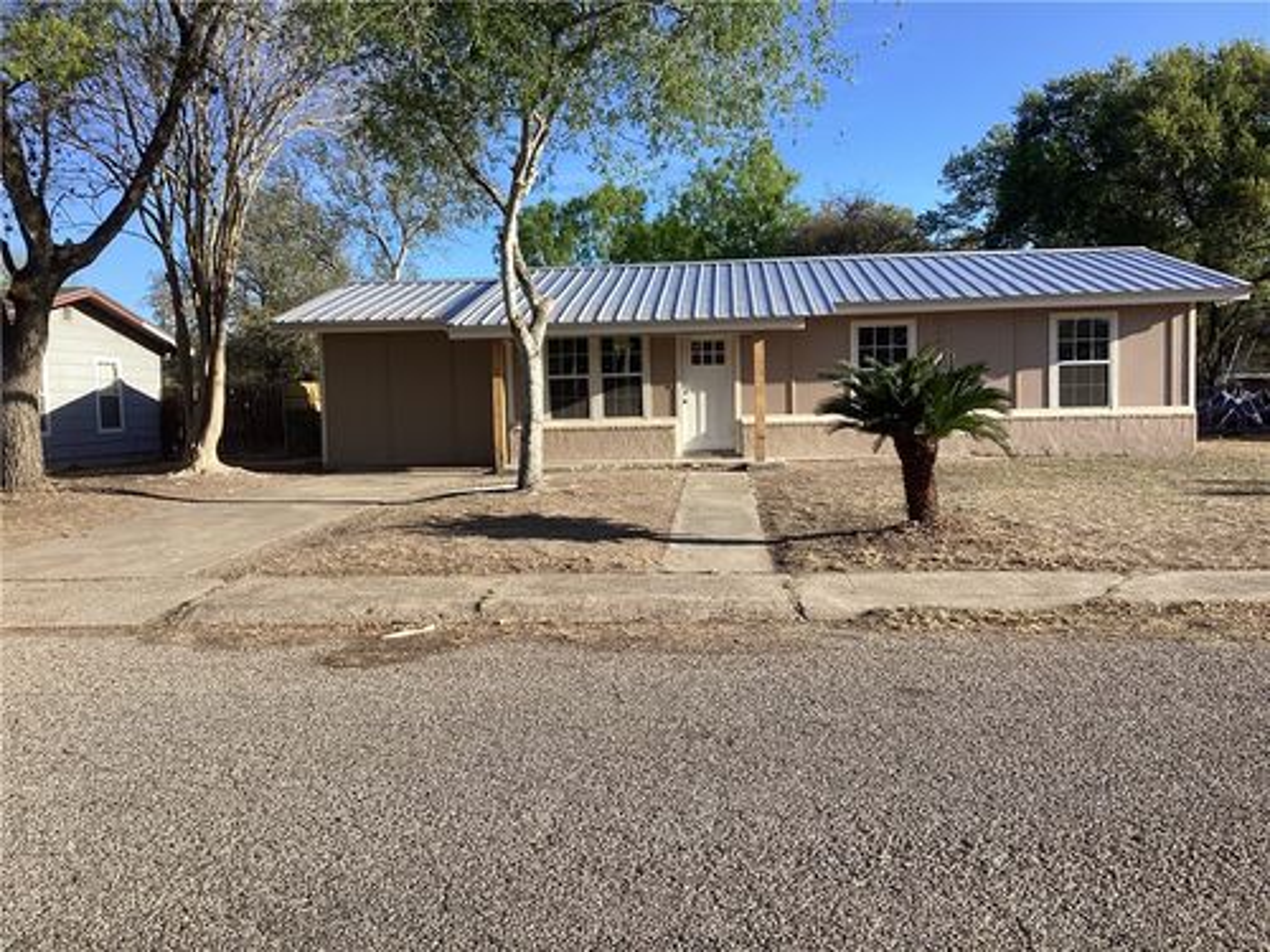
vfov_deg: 45.4
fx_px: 1137
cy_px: 476
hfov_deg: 58.4
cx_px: 635
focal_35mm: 31
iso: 25
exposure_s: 1/727
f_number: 2.4
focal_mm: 3.3
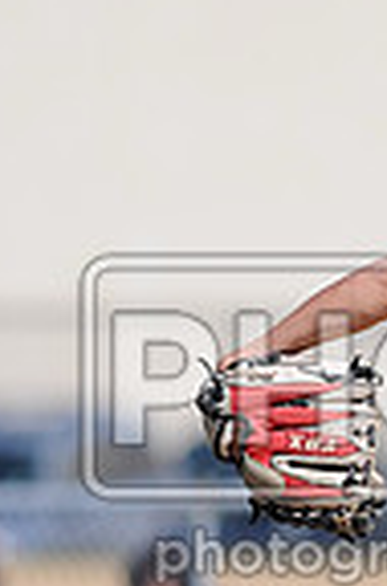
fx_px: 22917
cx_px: 560
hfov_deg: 1.0
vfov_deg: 1.5
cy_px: 403
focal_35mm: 1411
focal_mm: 300
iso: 200
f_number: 4
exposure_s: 1/2000
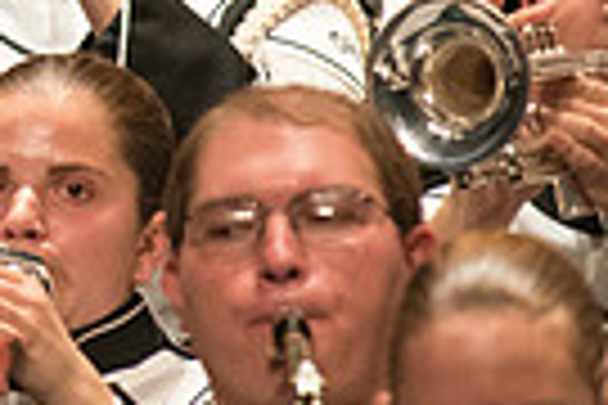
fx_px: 43469
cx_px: -288
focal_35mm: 2574
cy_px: -209
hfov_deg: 0.8
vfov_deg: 0.5
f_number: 5.6
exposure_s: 1/320
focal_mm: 600
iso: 4000
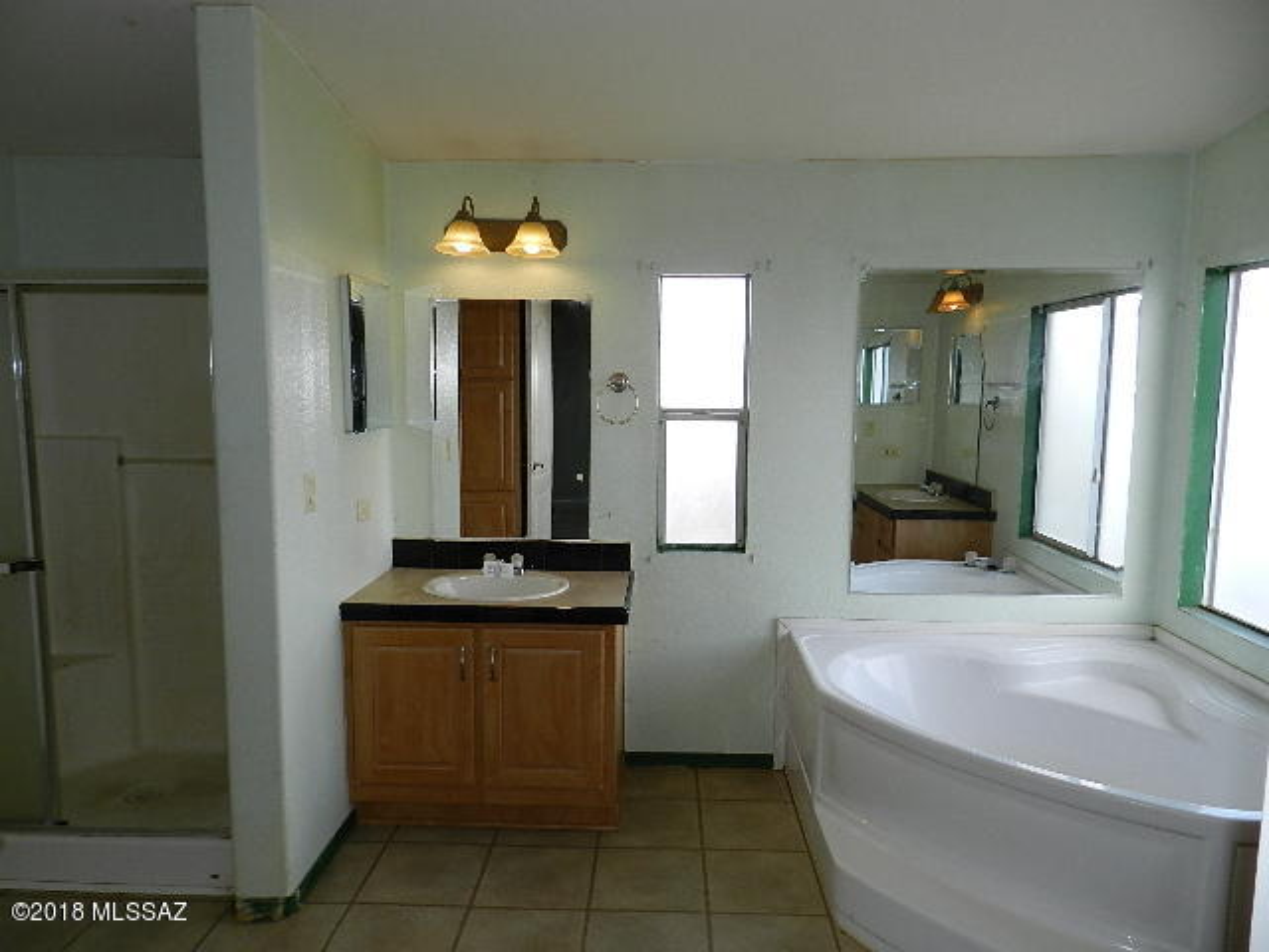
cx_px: 634
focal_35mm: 23
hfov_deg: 73.9
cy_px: 476
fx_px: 843
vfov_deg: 58.9
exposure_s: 1/160
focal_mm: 4
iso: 160
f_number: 3.4
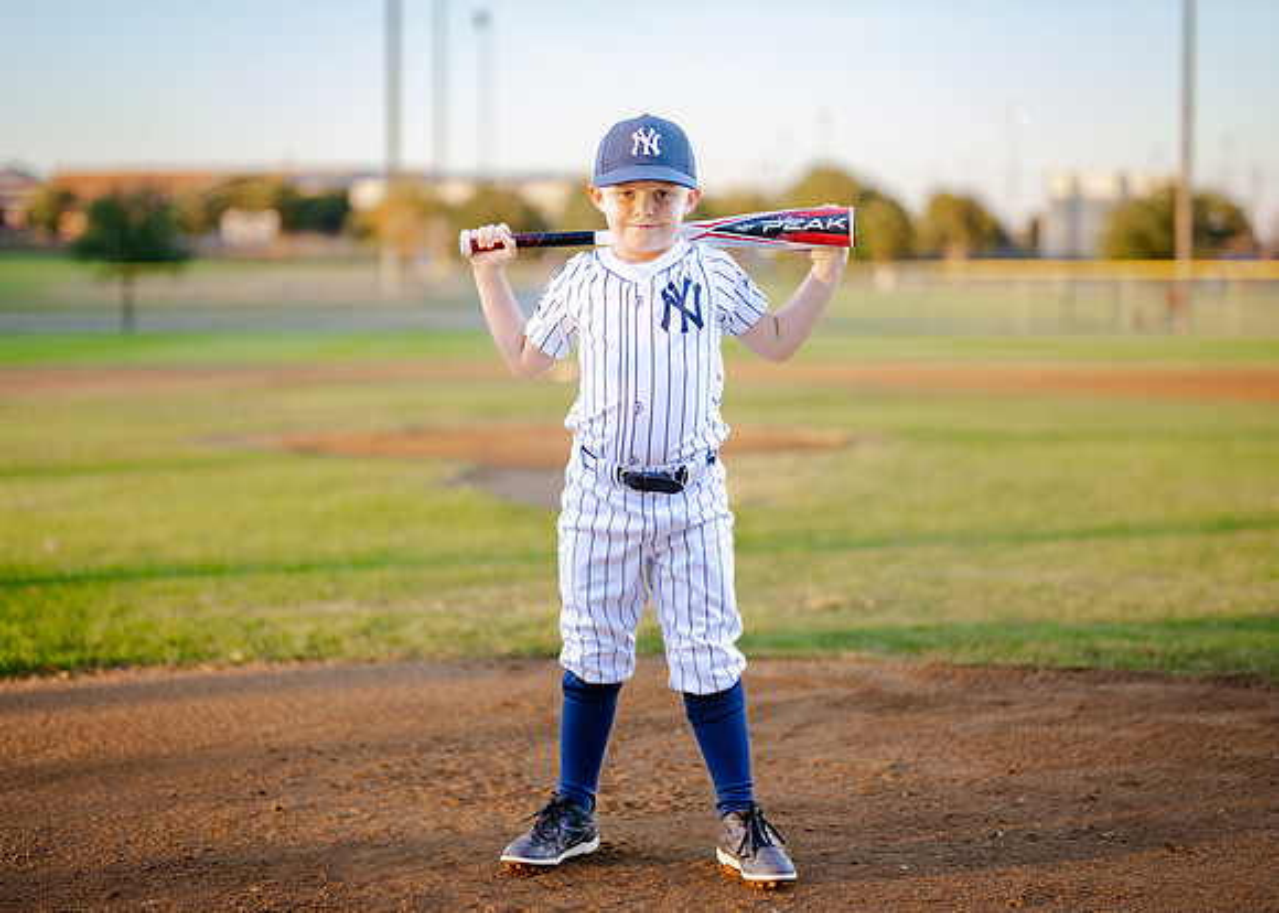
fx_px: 2471
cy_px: 427
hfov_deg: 29.0
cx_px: 633
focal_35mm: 68
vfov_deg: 20.9
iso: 250
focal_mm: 50
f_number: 1.2
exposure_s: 1/1600
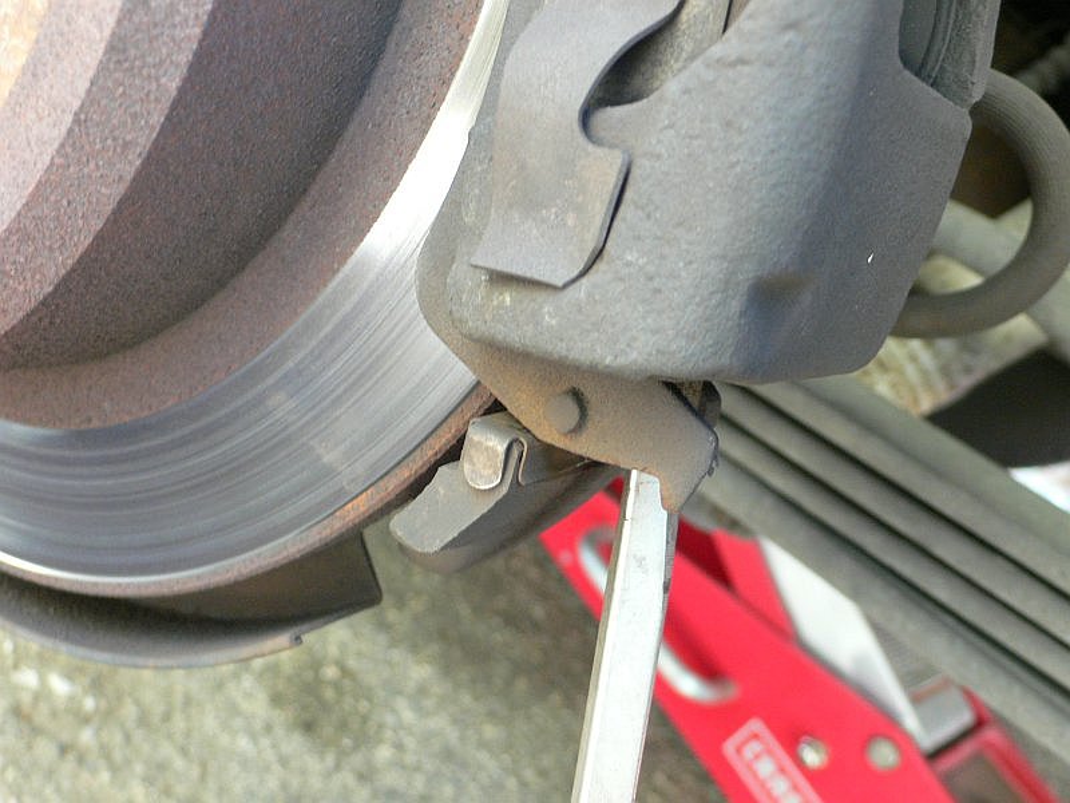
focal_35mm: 34
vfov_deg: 41.8
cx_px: 535
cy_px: 402
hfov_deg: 54.0
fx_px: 1051
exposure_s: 1/25
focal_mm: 6.3
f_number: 2.8
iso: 200
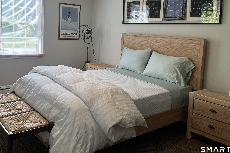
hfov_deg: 55.6
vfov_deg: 38.3
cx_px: 99
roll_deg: -2.6
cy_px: 46
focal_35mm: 34
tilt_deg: -5.2
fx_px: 217
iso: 64
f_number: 1.6
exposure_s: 1/149
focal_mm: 5.1
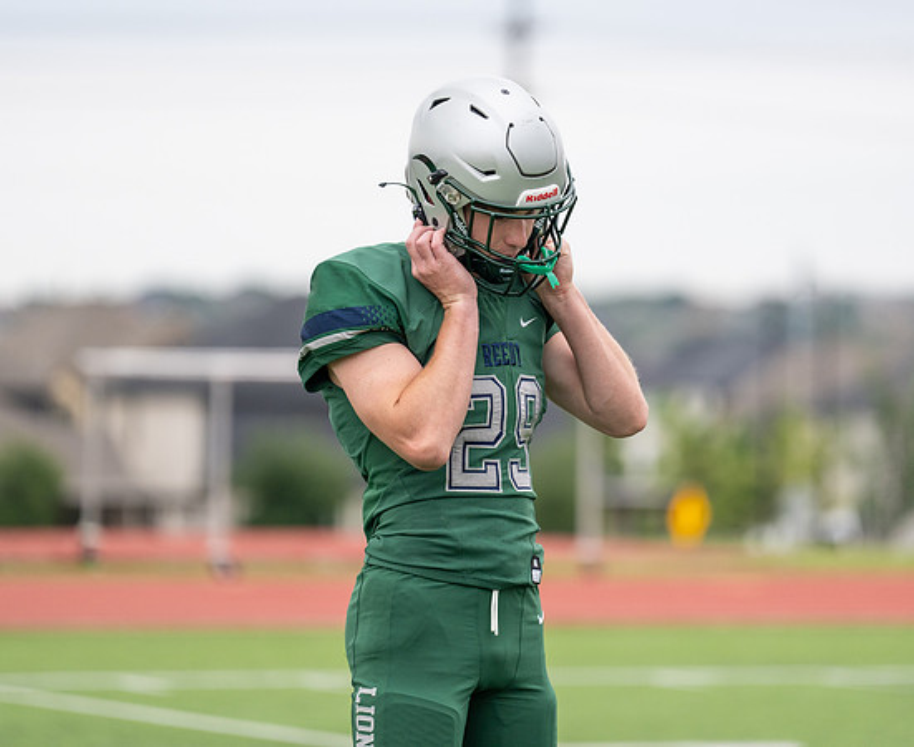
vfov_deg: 6.6
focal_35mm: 237
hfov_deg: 8.1
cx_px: 510
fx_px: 6462
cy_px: 331
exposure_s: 1/1250
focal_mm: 180
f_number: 2.8
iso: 250
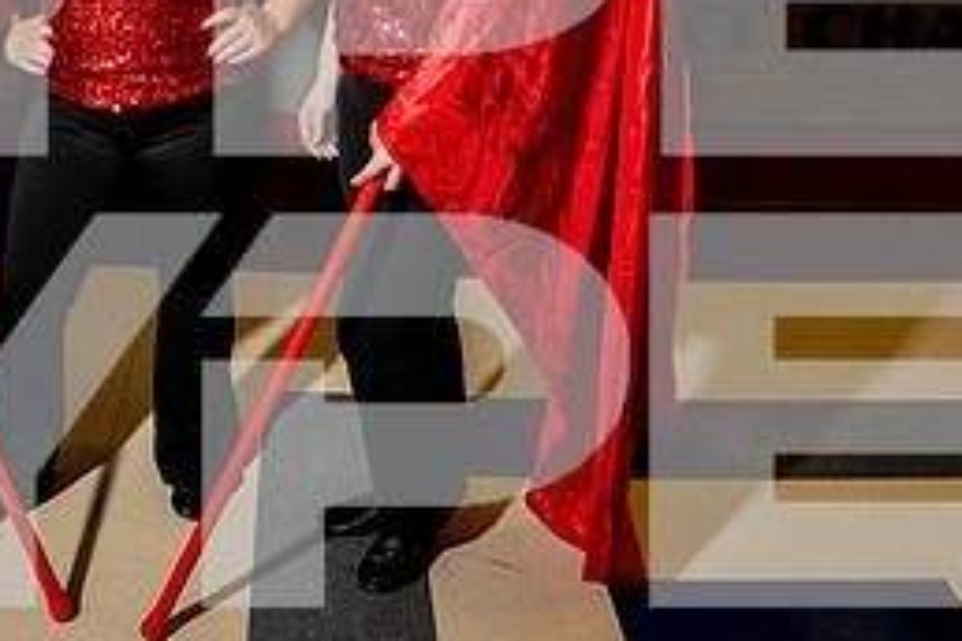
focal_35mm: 45
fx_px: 1202
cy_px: -39
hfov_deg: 41.0
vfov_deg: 27.6
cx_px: 142
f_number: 7.1
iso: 2000
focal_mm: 20
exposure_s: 1/250
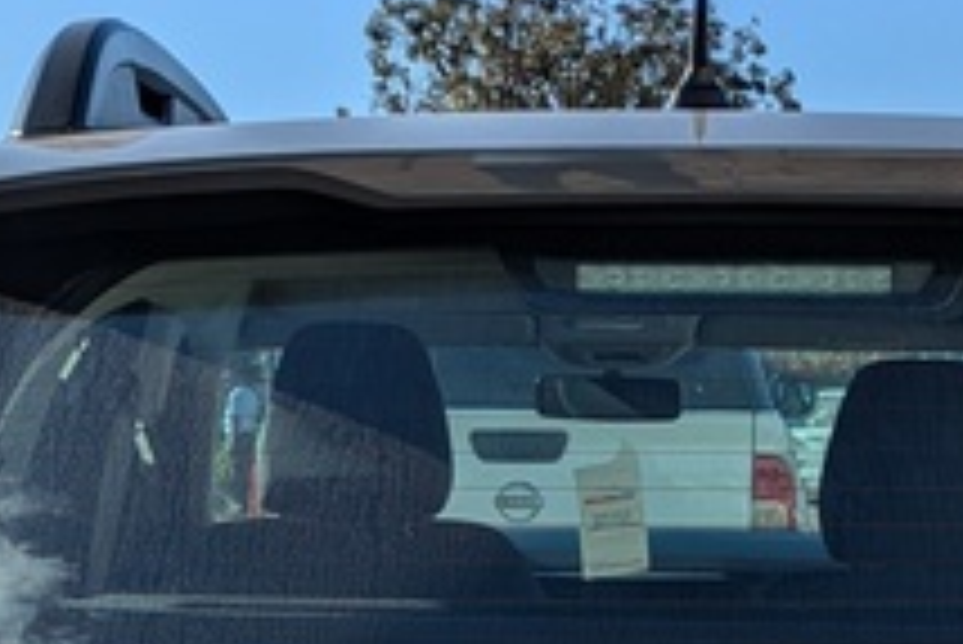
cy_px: 1045
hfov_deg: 20.9
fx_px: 2596
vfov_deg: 13.1
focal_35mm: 97
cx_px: 668
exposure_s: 1/2959
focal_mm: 5.43
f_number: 1.89
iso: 50
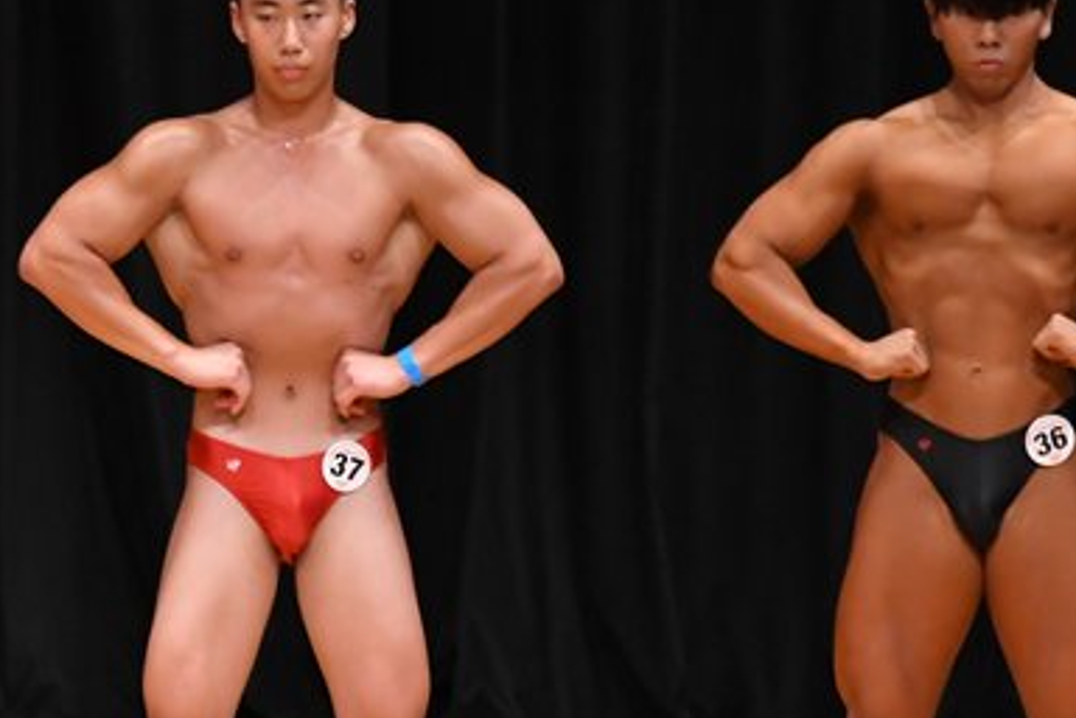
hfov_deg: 3.8
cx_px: 296
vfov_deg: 2.5
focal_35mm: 545
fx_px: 16288
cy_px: 558
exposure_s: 1/400
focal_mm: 180
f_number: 5.6
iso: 4000
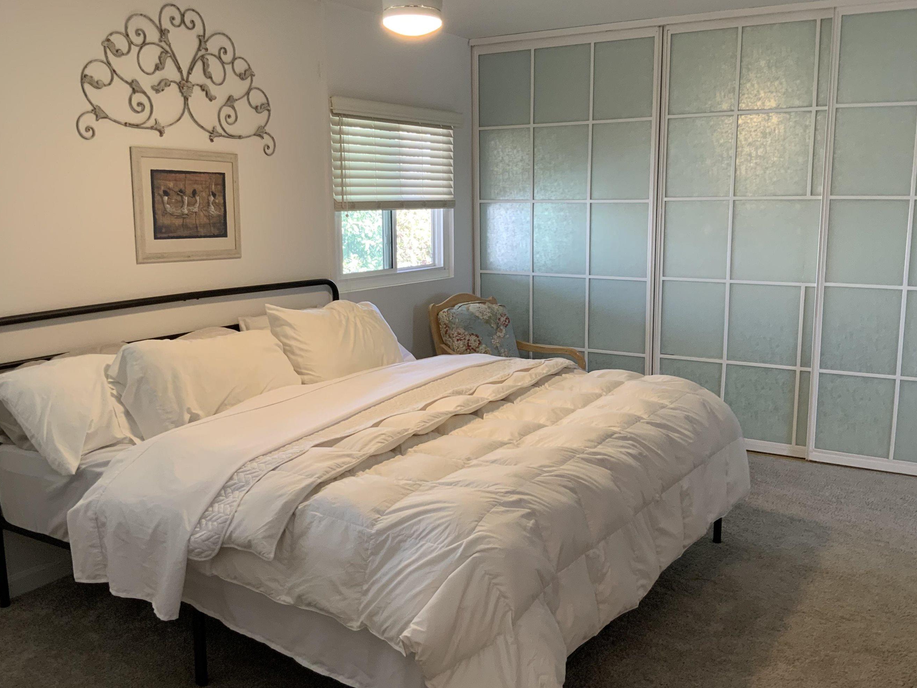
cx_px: 473
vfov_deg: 41.8
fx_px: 901
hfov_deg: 53.9
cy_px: 353
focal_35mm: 34
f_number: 1.8
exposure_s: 1/60
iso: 80
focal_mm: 3
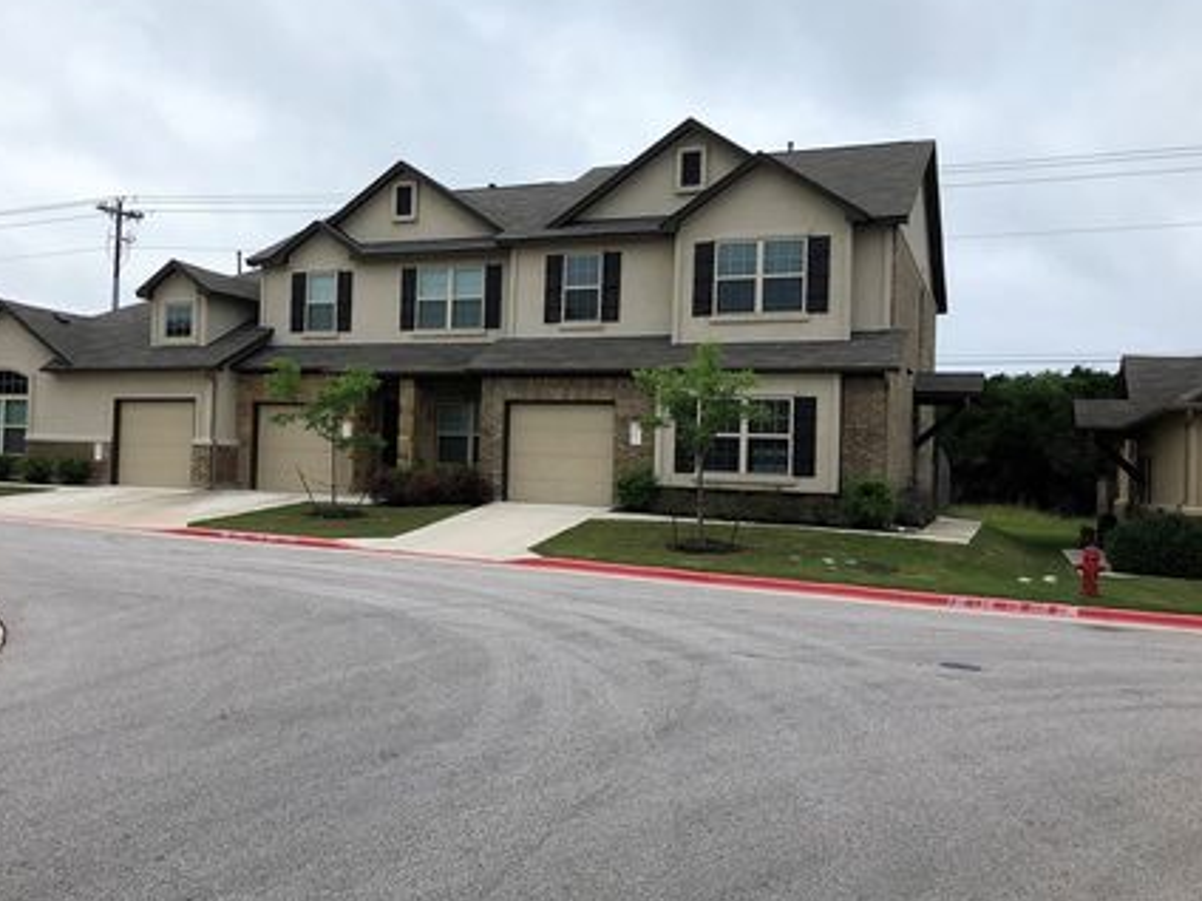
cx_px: 510
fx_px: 1146
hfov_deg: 55.1
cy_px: 446
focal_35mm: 33
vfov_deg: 42.9
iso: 20
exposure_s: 1/558
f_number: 1.8
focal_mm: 3.99
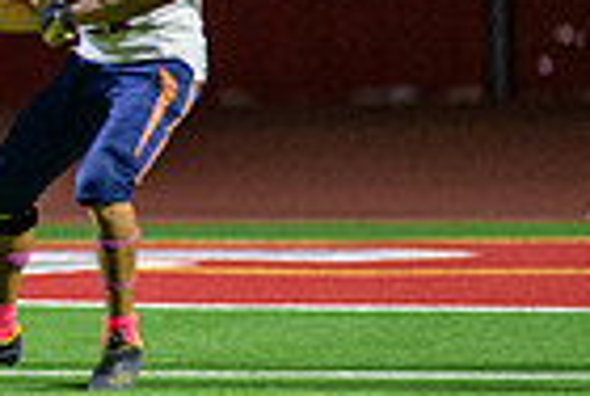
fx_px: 20365
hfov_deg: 1.7
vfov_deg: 1.1
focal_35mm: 1240
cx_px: -464
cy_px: 15
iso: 2000
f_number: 2.8
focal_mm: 300
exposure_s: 1/500
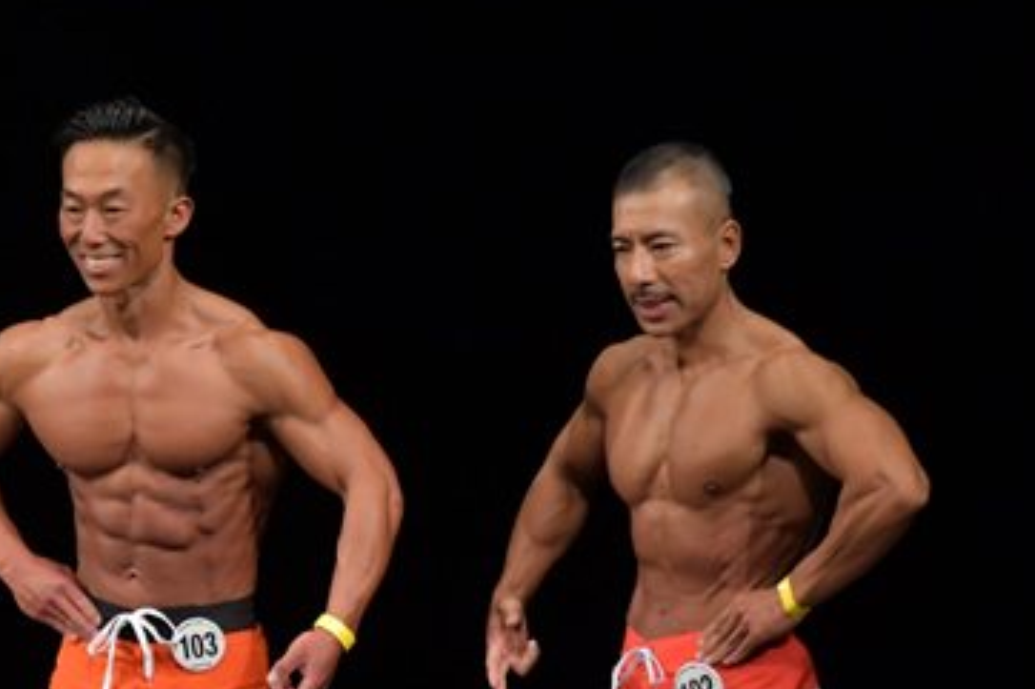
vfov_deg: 2.4
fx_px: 16609
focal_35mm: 578
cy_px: 609
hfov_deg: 3.6
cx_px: 73
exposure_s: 1/400
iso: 3200
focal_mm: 180
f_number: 5.6
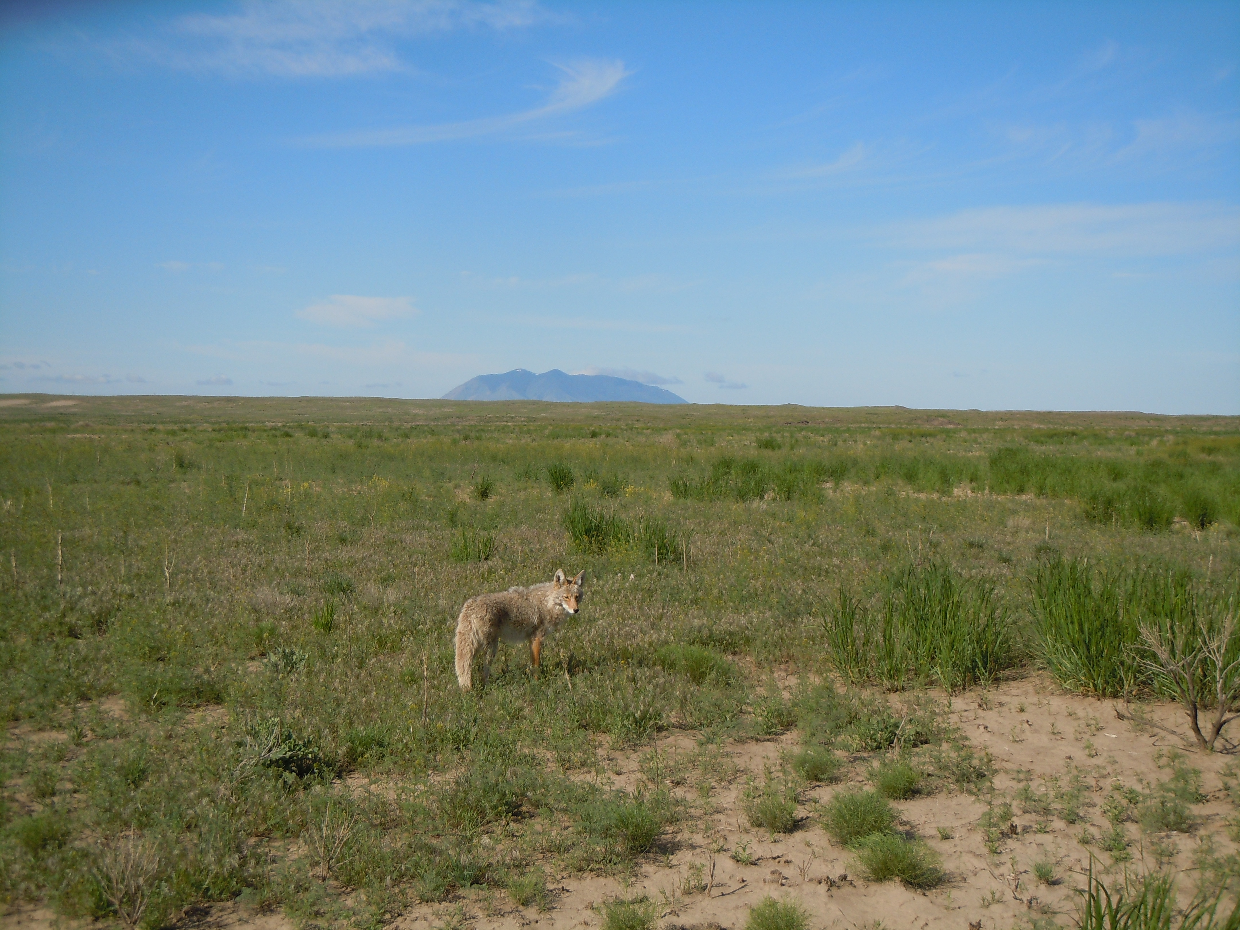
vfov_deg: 28.0
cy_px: 465
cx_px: 620
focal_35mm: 52
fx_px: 1863
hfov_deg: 36.8
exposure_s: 1/320
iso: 100
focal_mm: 9.3
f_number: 7.8
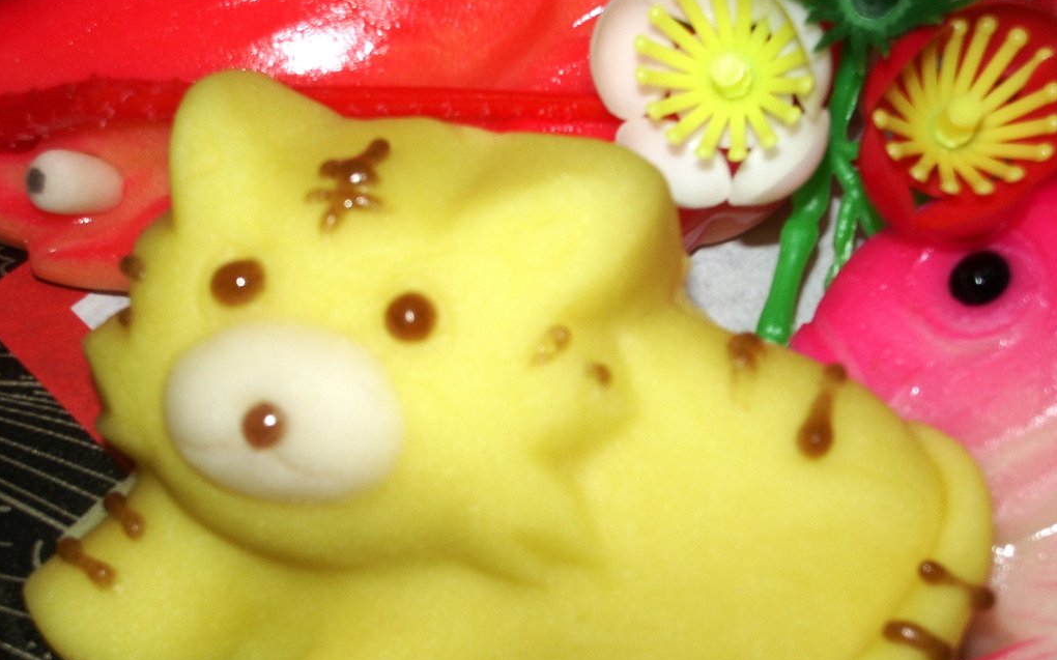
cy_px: 383
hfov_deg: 31.1
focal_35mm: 66
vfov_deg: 19.7
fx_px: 1901
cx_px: 527
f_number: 5.6
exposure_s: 1/50
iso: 50
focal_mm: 10.2
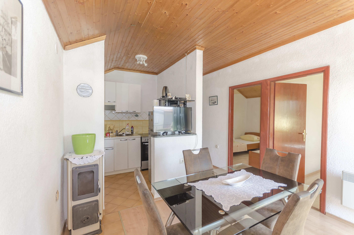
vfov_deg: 77.1
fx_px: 147
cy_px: 118
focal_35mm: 15
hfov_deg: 100.5
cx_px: 177
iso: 360
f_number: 4
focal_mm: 10
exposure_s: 1/60
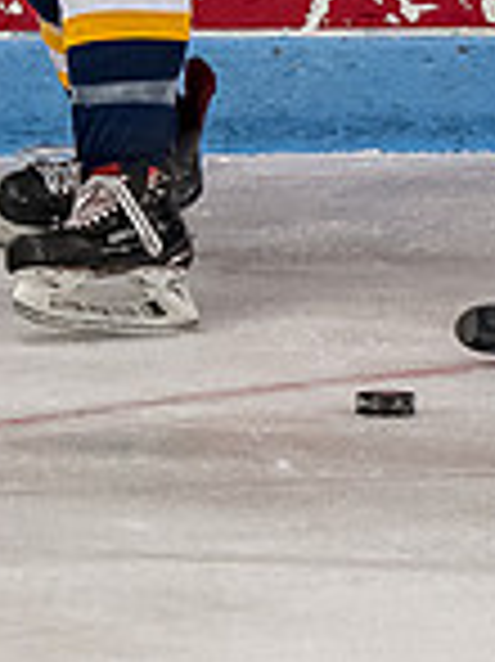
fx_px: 19113
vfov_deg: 2.0
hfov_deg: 1.5
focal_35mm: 1001
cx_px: 166
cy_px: -256
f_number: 3.2
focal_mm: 116
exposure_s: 1/800
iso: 1600
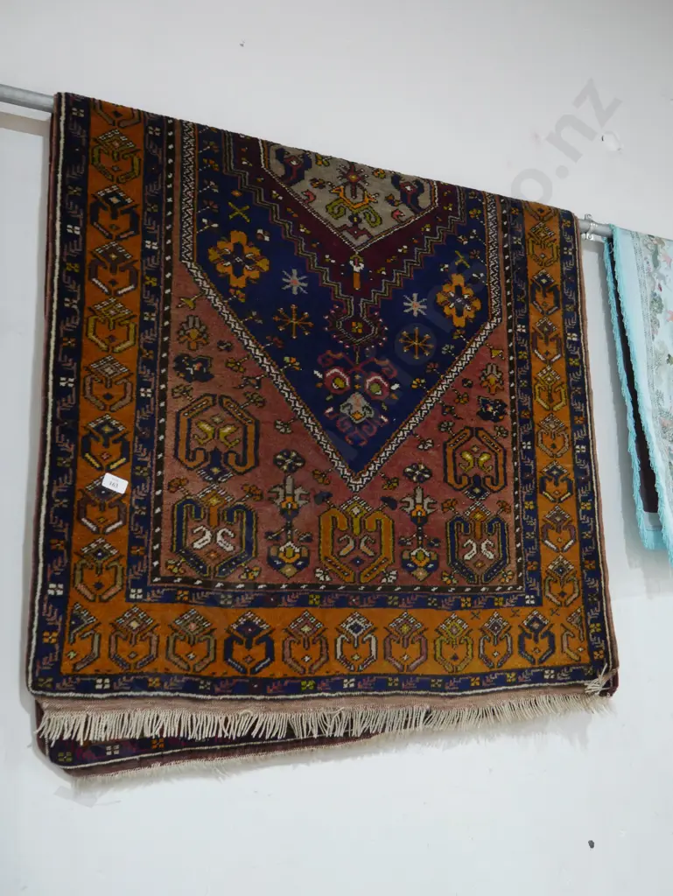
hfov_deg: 44.2
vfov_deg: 56.8
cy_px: 448
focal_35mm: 32
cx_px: 336
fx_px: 829
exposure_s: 1/60
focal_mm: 16
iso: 1600
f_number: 3.6
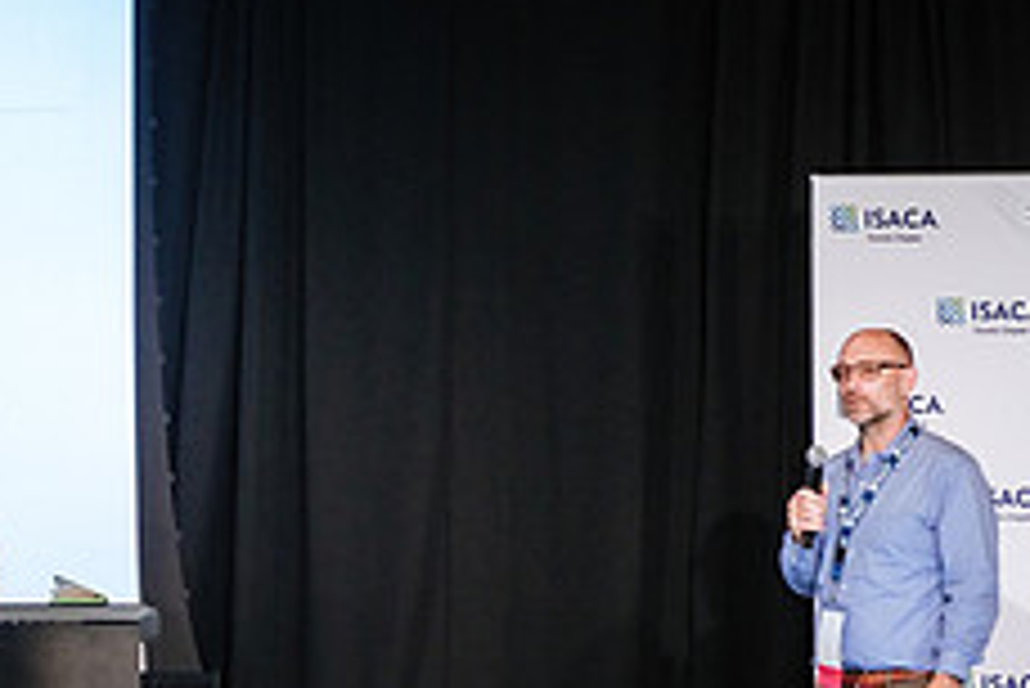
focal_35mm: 210
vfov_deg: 6.5
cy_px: 576
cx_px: 70
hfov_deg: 9.7
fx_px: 6012
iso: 800
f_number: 2.8
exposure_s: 1/100
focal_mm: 48.5
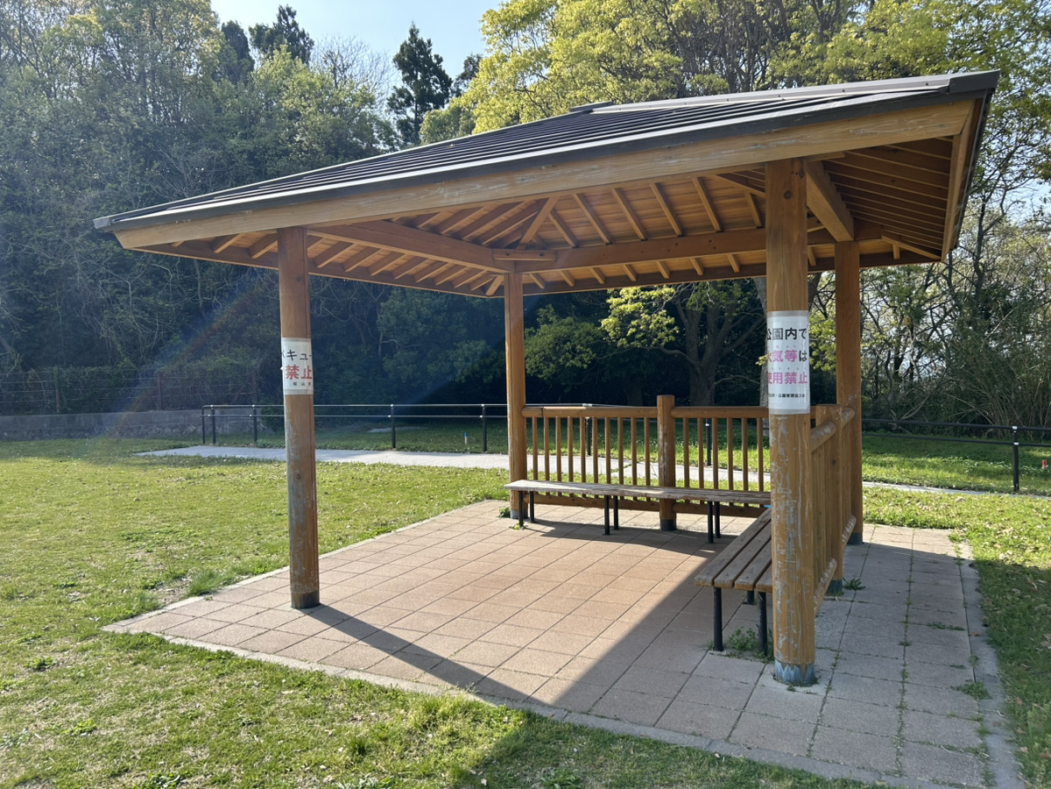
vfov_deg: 53.1
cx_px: 526
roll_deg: +2.4
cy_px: 394
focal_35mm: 26
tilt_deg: -2.2
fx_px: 789
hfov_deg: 67.3
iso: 50
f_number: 1.5
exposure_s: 1/1645
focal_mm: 5.7
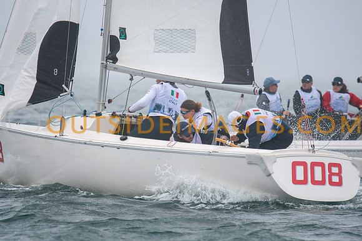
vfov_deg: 3.0
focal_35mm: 459
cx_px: 181
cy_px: 120
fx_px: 4613
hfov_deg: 4.5
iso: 250
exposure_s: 1/2000
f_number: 4
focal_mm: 300
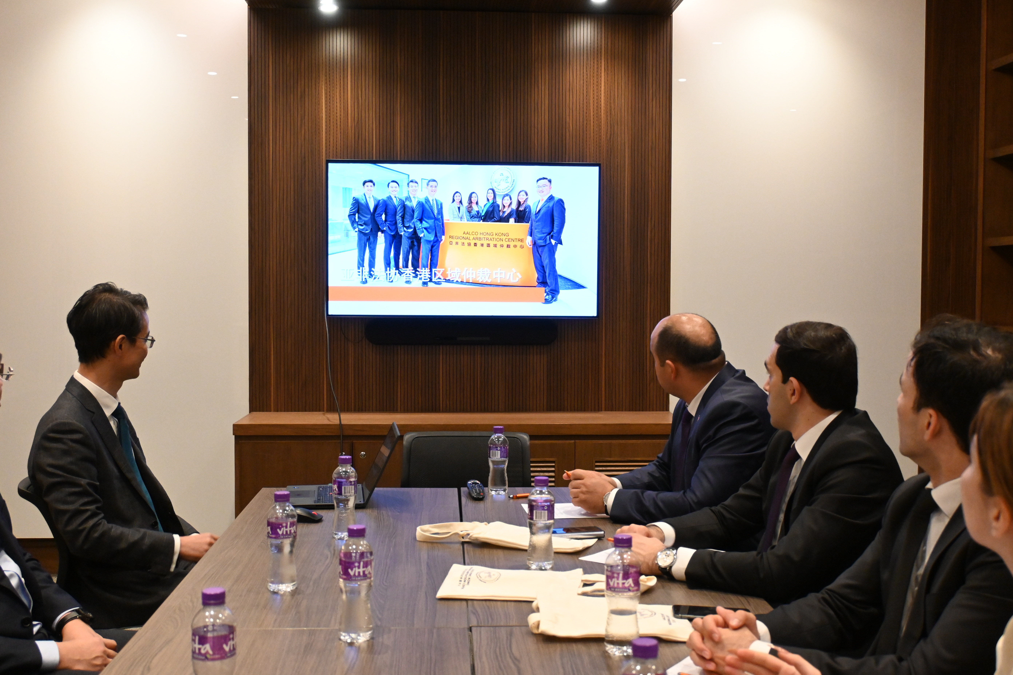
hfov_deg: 47.2
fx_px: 1161
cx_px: 506
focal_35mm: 41
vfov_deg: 32.4
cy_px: 338
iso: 2500
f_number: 4.5
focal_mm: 27.5
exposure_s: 1/125
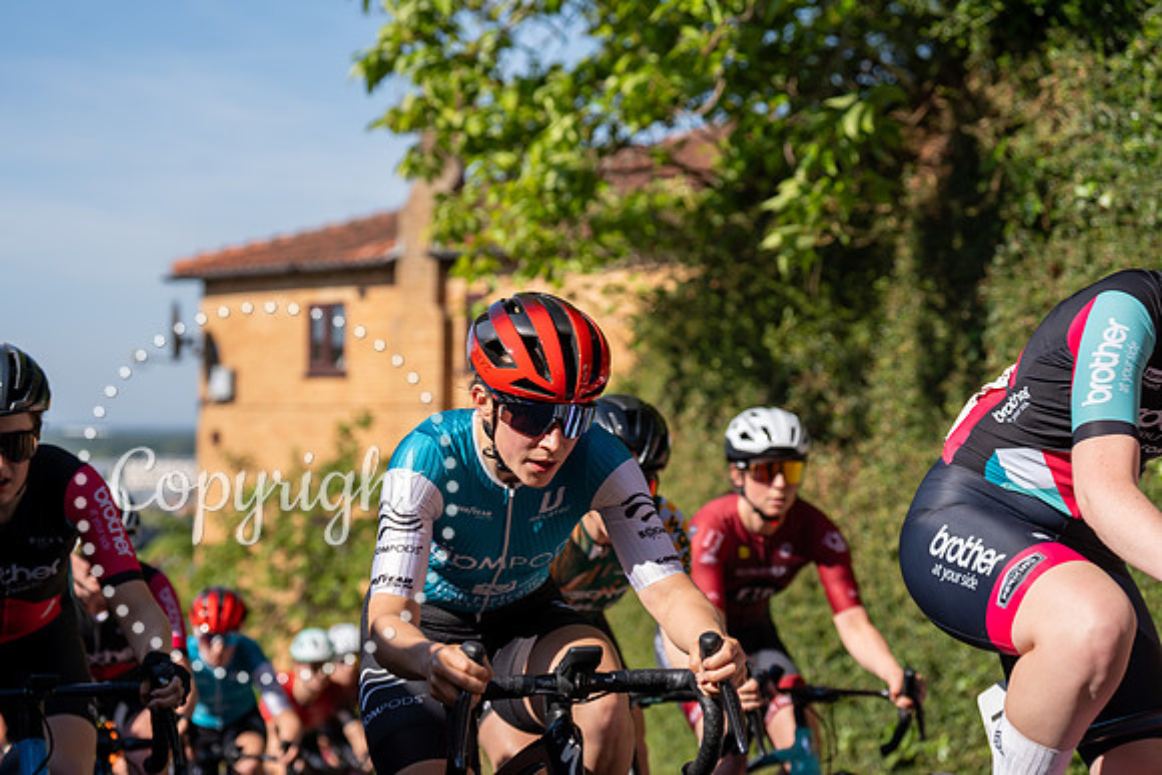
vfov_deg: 19.5
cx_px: 581
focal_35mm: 70
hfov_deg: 28.8
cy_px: 388
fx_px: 2260
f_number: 3.5
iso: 100
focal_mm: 70
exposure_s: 1/1000
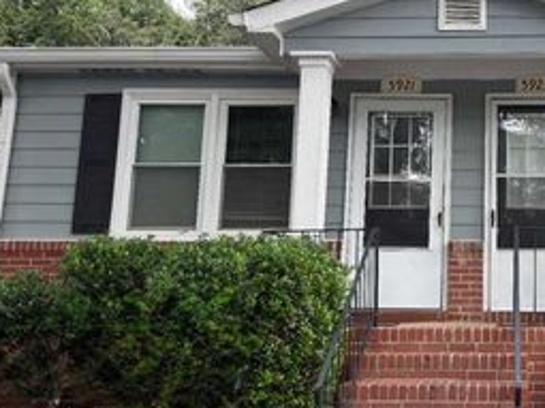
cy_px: 157
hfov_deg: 37.8
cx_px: 489
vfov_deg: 30.7
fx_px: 740
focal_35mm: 47
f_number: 1.78
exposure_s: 1/741
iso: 100
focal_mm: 6.76
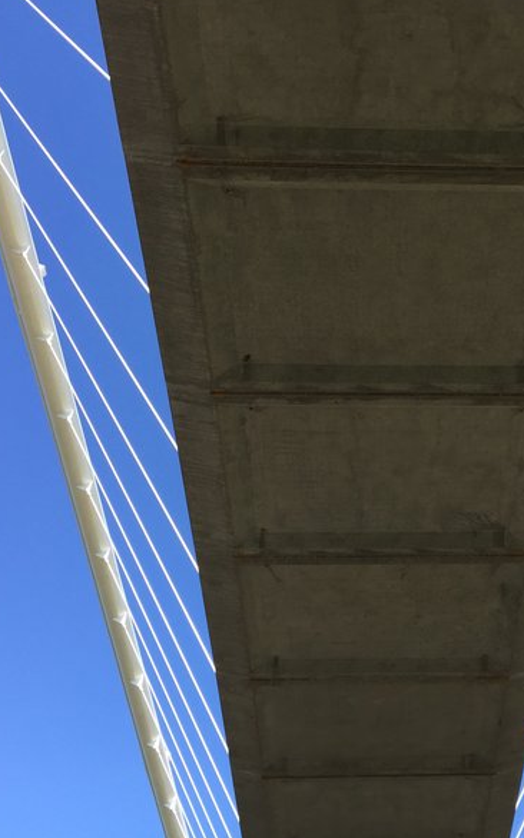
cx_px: 419
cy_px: 413
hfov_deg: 29.8
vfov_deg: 47.2
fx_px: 960
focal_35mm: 42
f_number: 2.2
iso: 32
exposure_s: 1/719
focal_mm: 4.15
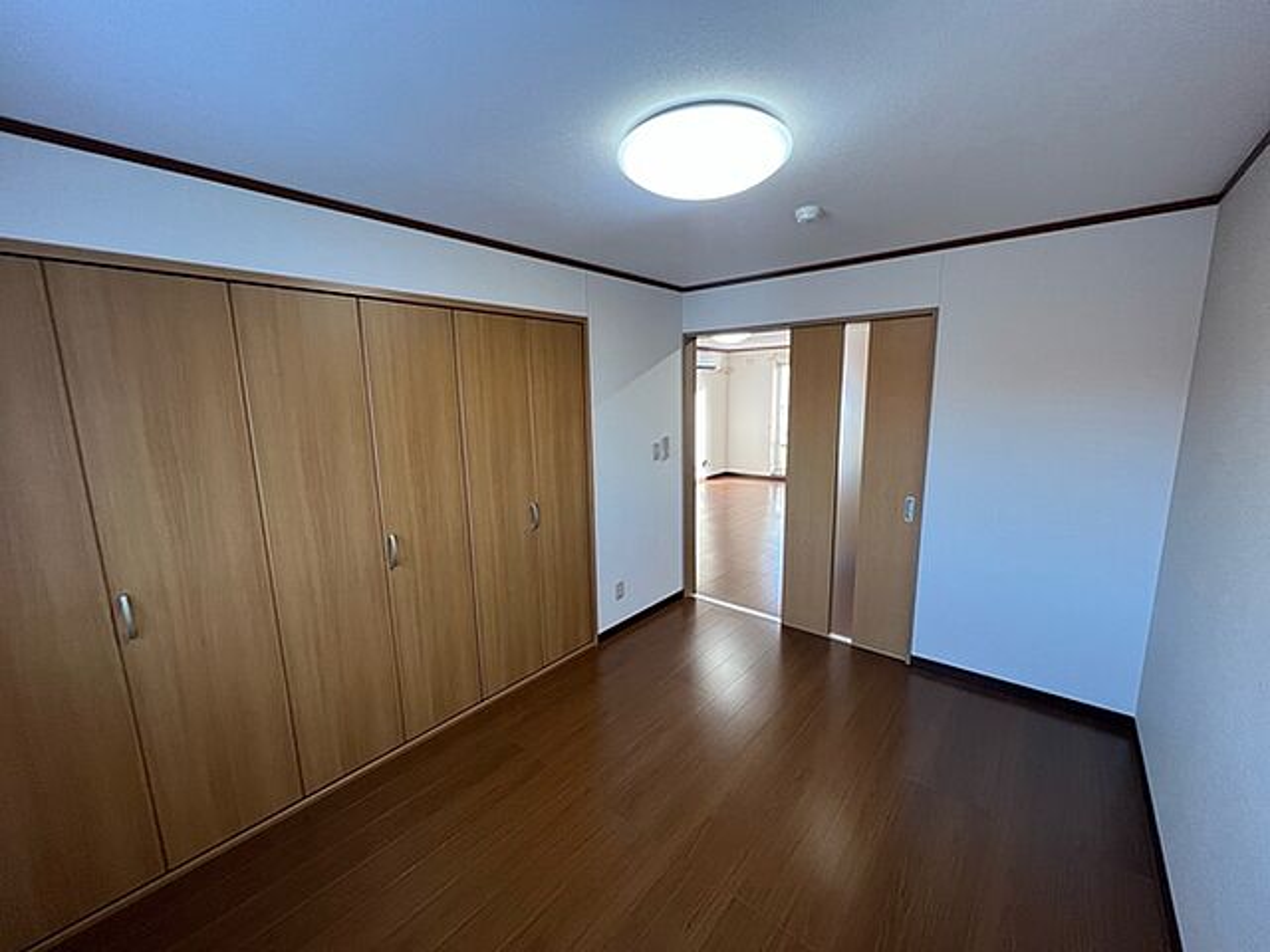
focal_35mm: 13
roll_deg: +1.1
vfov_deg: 89.9
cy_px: 476
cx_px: 635
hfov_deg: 106.2
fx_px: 477
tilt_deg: -9.1
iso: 125
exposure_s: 1/100
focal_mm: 1.57
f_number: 1.8
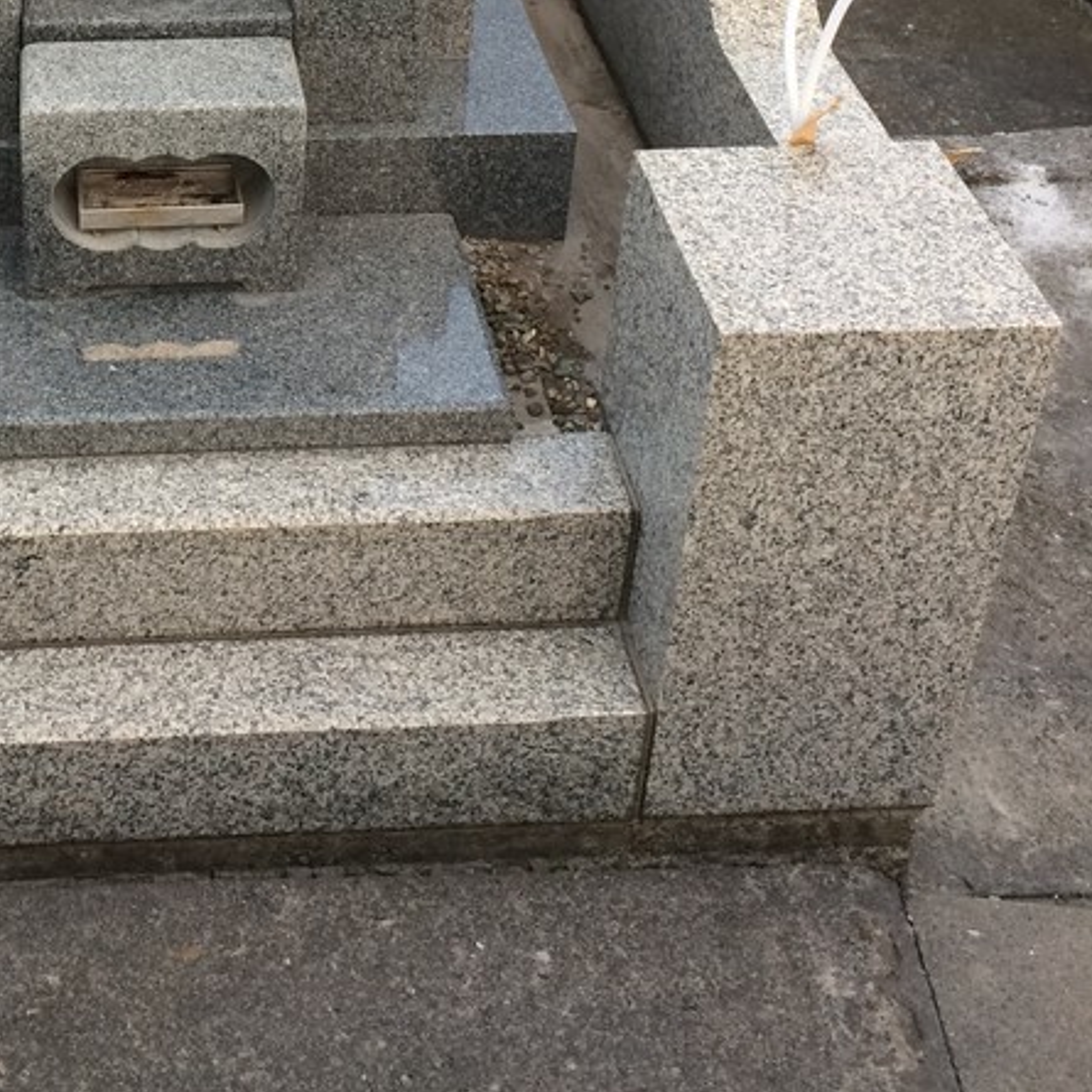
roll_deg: +1.1
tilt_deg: -33.9
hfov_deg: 28.3
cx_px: 172
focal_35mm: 59
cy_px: 115
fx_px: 2106
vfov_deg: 28.0
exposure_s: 1/30
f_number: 2.2
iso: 32
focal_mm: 4.15
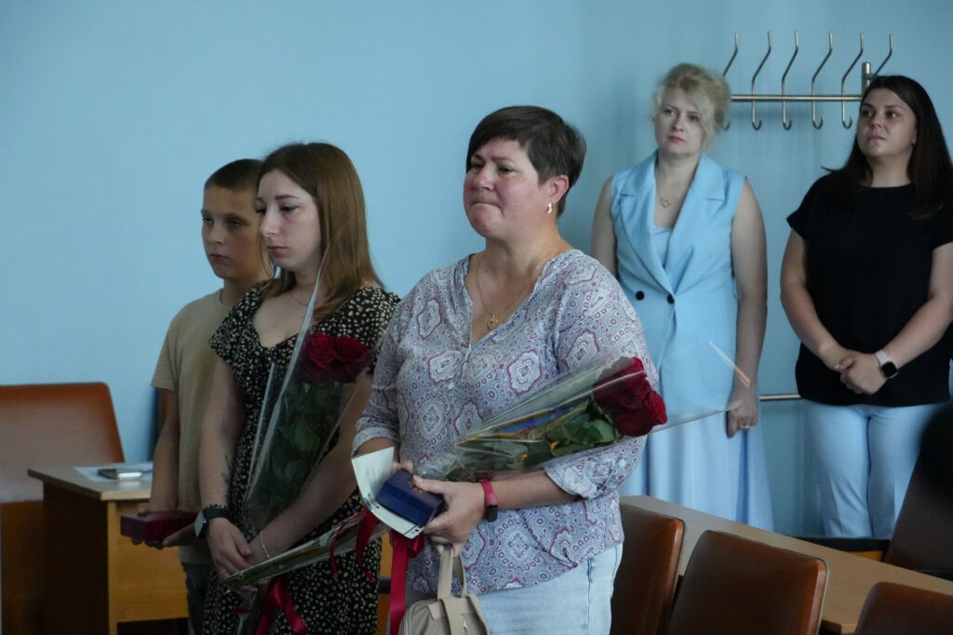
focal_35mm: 105
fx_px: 2779
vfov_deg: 13.0
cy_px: 318
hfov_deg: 19.5
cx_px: 476
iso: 6400
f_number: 5.6
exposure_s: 1/125
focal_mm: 70
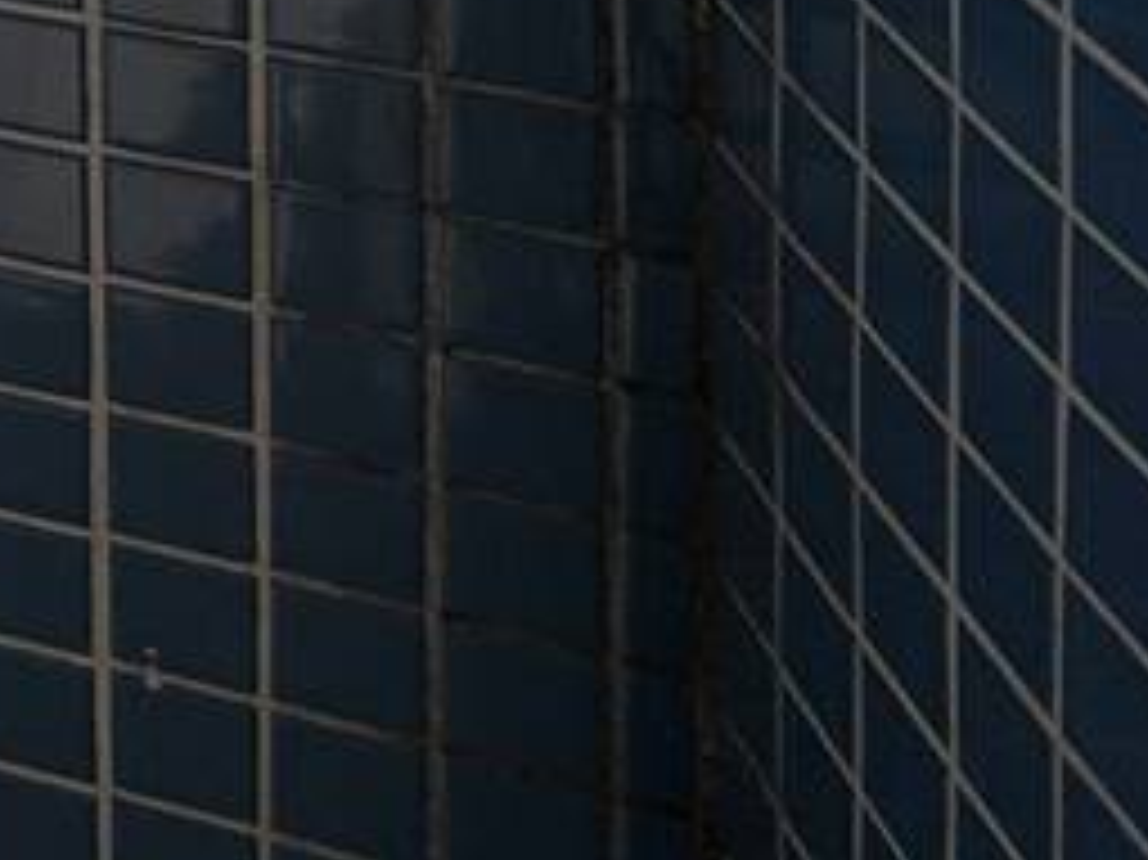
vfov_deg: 12.7
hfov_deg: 14.4
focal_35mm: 79
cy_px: -1387
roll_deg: +1.1
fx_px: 2619
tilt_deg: -1.7
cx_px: -1711
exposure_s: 1/2237
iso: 50
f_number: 2.2
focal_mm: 2.22
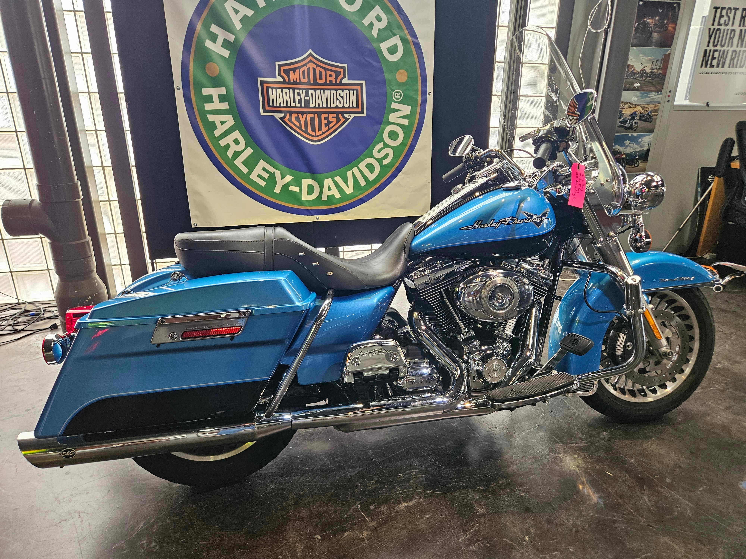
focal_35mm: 23
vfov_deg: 58.9
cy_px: 280
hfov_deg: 73.9
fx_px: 496
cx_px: 373
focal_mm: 5.4
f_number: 1.8
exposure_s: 1/120
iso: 250
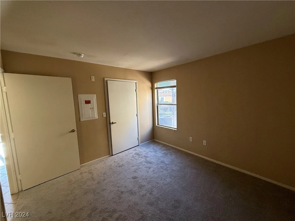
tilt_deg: -6.0
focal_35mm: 14
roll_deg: +1.8
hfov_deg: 102.1
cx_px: 148
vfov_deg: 85.7
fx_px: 119
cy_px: 110
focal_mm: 2.22
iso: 250
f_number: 2.2
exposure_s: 1/120
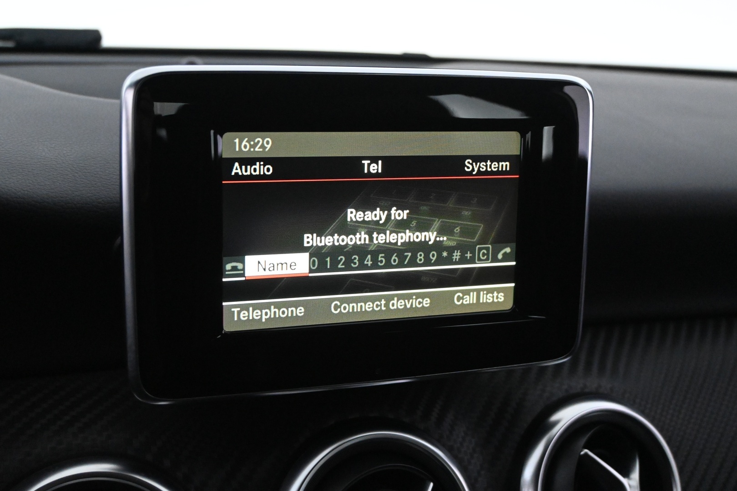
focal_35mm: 46
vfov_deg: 29.4
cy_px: 246
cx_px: 368
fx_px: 937
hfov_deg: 43.0
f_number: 4.8
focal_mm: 30.5
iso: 6400
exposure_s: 1/100
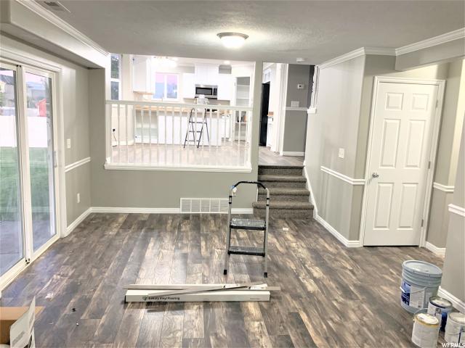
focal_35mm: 26
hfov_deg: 67.3
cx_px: 232
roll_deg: -4.7
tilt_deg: -6.3
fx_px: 349
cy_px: 174
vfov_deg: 53.1
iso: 160
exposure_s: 1/60
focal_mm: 4.25
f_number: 1.8
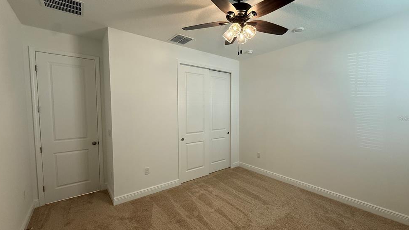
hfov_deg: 99.4
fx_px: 174
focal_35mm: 16
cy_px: 118
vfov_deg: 67.1
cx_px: 209
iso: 200
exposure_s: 1/120
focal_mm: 2.22
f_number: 2.2
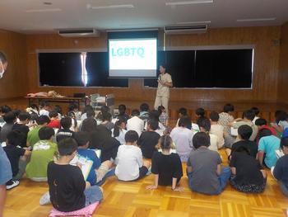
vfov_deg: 46.8
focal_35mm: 30
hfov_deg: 59.9
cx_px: 144
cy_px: 108
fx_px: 250
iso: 320
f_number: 3.3
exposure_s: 1/30
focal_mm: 4.1
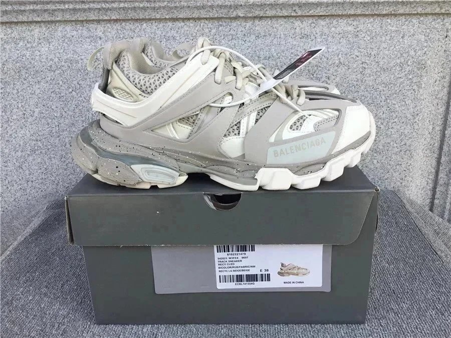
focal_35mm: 31
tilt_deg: -19.8
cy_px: 169
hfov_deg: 58.4
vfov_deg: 45.4
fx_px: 404
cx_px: 226
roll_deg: +1.5
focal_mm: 3.3
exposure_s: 1/252
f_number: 2.4
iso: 25
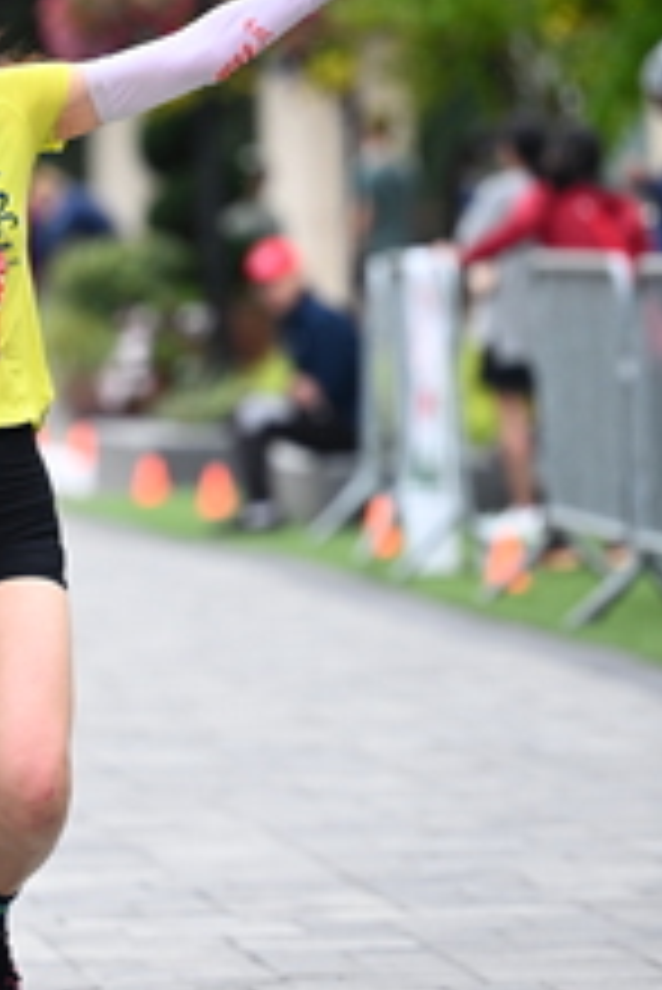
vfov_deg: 5.9
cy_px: 292
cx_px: -106
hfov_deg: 3.9
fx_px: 9638
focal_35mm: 350
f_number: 2.8
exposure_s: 1/1600
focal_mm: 140
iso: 1000
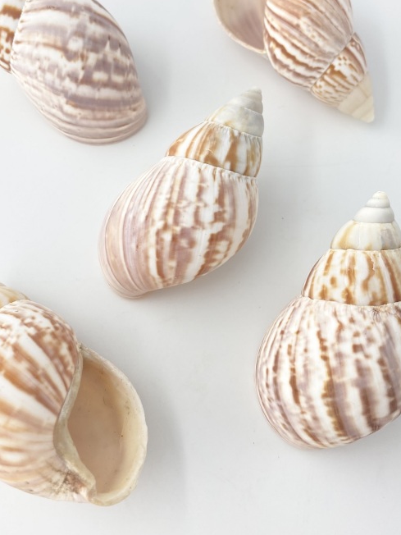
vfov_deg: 53.7
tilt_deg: -69.5
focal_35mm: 34
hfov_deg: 41.8
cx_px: 183
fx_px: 525
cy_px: 224
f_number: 1.8
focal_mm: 4.25
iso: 32
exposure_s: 1/334
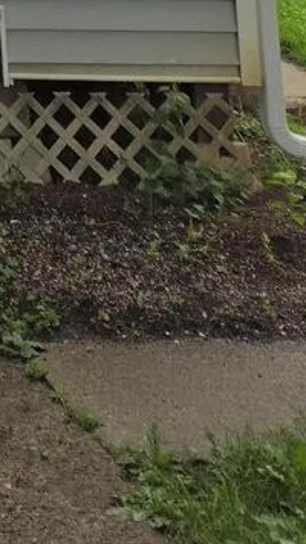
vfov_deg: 17.8
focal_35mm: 96
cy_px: -438
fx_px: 1386
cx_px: -376
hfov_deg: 11.0
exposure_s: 1/864
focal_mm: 5.4
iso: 25
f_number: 1.8
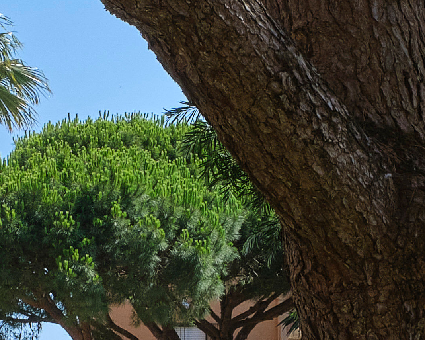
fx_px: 2415
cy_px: 447
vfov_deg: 7.9
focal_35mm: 192
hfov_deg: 10.1
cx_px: 142
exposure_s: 1/160
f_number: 16
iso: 400
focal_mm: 23
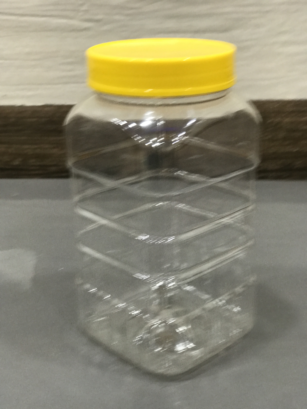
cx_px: 154
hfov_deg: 25.7
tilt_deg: -23.5
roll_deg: +0.3
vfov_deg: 33.8
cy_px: 204
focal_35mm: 57
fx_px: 674
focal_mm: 6.6
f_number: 2.8
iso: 160
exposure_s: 1/50
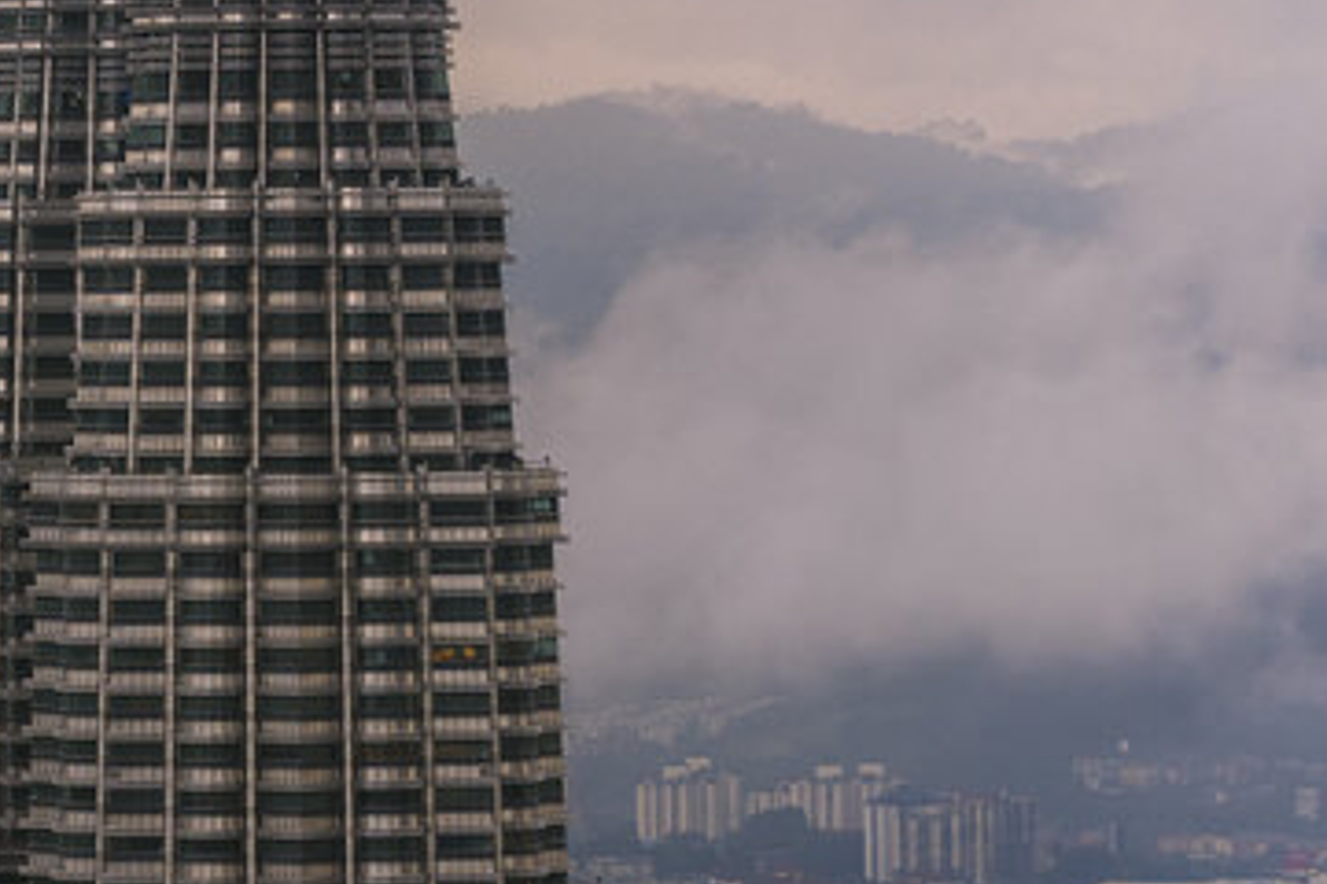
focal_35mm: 300
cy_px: 256
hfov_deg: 6.8
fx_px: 11057
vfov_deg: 4.6
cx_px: -671
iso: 140
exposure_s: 1/200
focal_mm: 90
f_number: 2.8
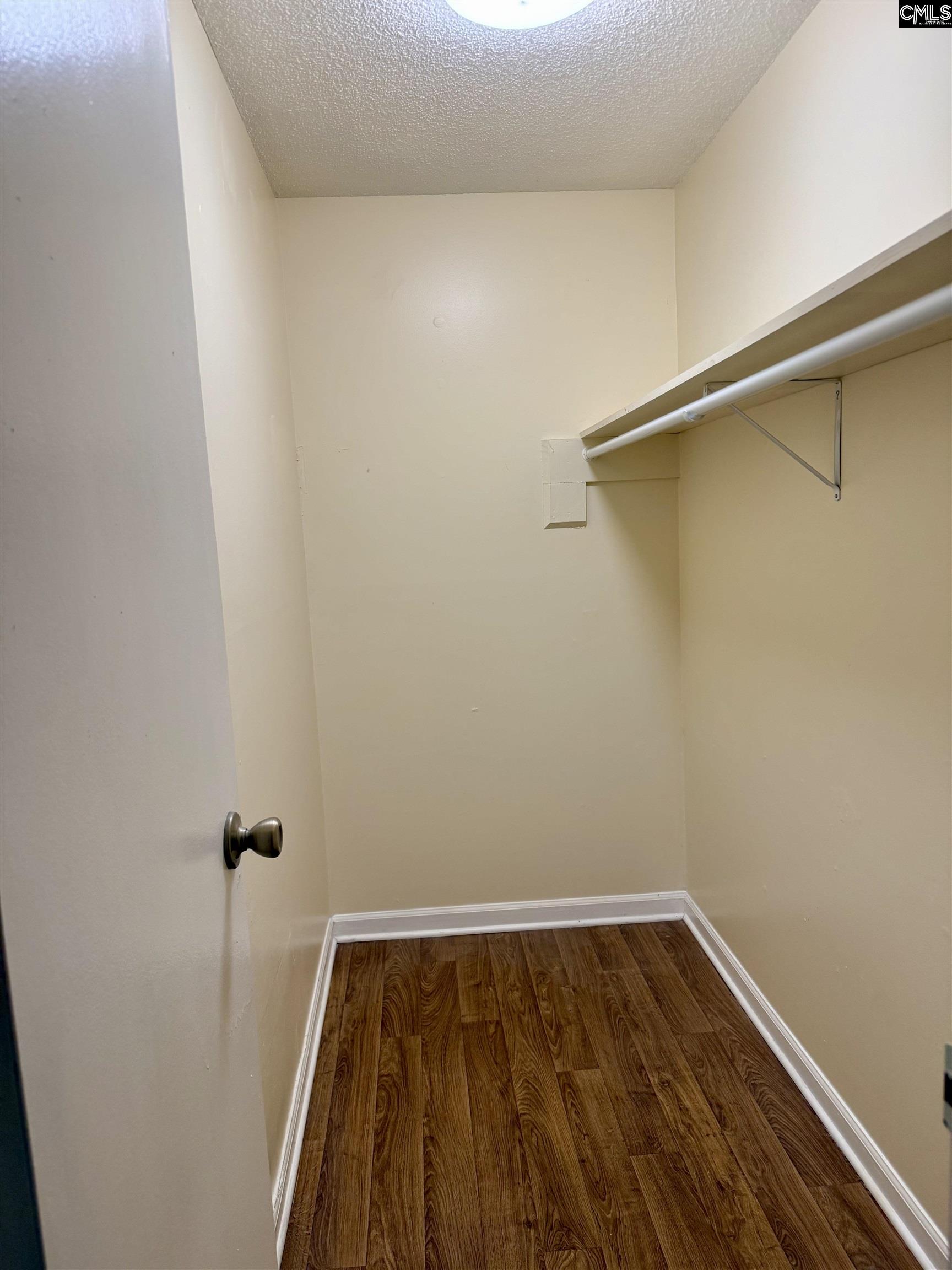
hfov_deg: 56.8
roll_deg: +2.6
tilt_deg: -6.8
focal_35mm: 24
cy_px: 635
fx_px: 880
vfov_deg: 71.6
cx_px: 476
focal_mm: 6.76
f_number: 1.78
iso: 200
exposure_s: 1/120
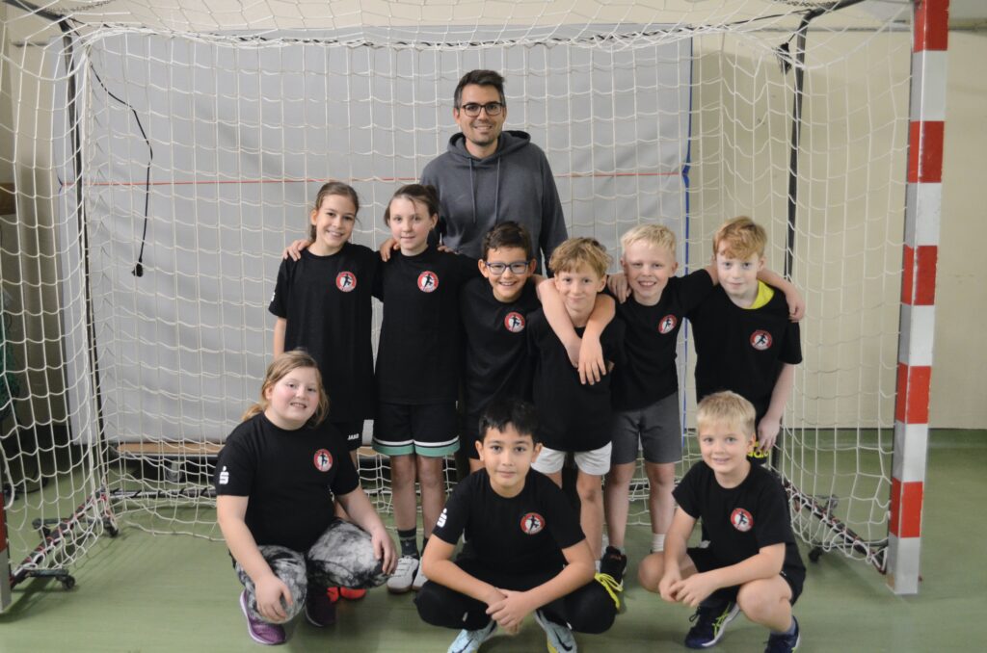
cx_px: 494
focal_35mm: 30
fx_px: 821
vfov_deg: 43.4
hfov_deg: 62.0
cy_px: 326
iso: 1600
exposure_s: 1/80
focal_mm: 20
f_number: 3.8
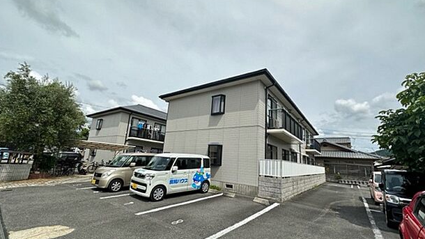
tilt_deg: +11.7
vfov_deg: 67.0
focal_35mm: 16
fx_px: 180
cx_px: 218
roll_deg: -4.1
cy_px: 125
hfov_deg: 99.4
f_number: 2.2
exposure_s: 1/1511
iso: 50
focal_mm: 2.22
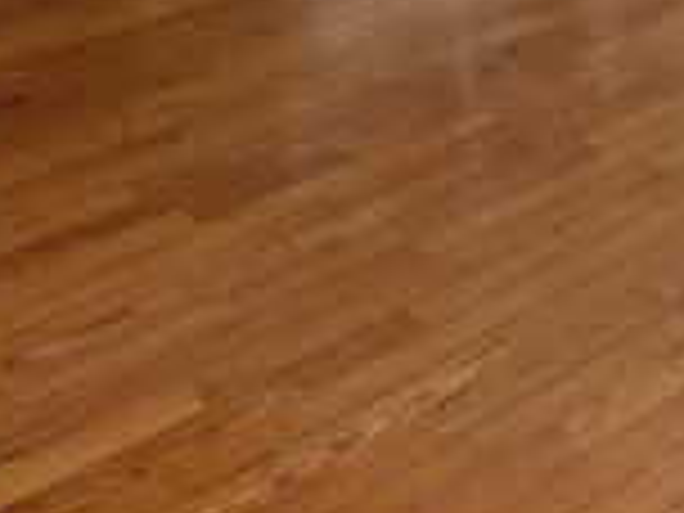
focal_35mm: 76
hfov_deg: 25.4
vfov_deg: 15.0
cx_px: 189
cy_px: -567
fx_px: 1502
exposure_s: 2
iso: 400
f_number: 11
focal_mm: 16
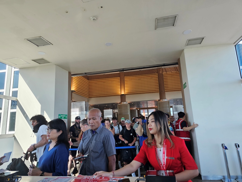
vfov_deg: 58.9
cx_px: 121
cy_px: 91
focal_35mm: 23
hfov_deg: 73.9
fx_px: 161
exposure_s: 1/180
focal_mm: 6.3
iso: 50
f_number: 1.7
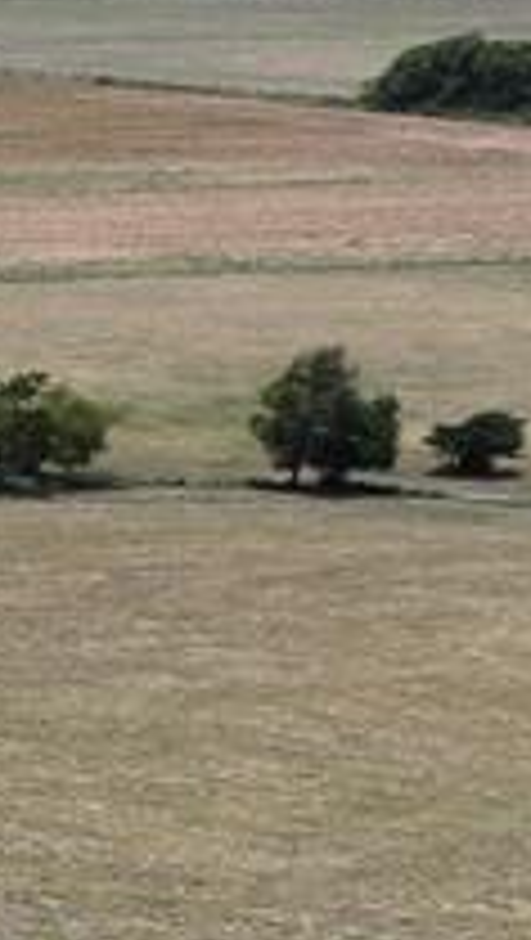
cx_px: -1616
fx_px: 3195
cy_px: 1190
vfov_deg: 16.0
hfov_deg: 7.1
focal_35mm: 128
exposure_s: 1/3200
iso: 150
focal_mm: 12.29
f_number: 2.8
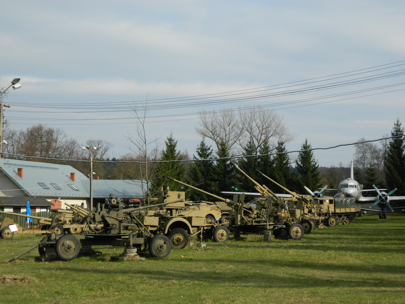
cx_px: 202
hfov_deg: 27.8
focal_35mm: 70
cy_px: 152
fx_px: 819
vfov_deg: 21.0
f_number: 4
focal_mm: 12.6
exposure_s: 1/500
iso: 80
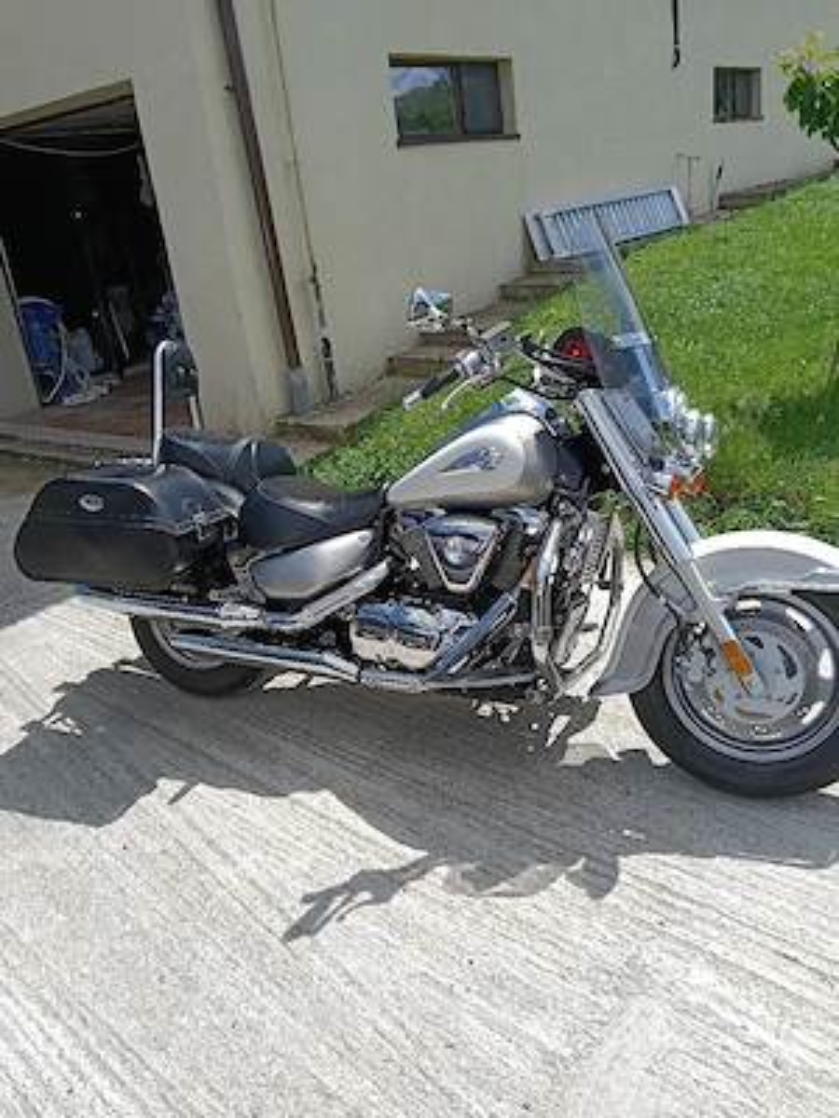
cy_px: 559
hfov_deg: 51.4
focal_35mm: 27
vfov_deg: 65.3
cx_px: 420
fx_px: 873
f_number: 1.8
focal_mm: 3.98
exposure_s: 1/833
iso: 64
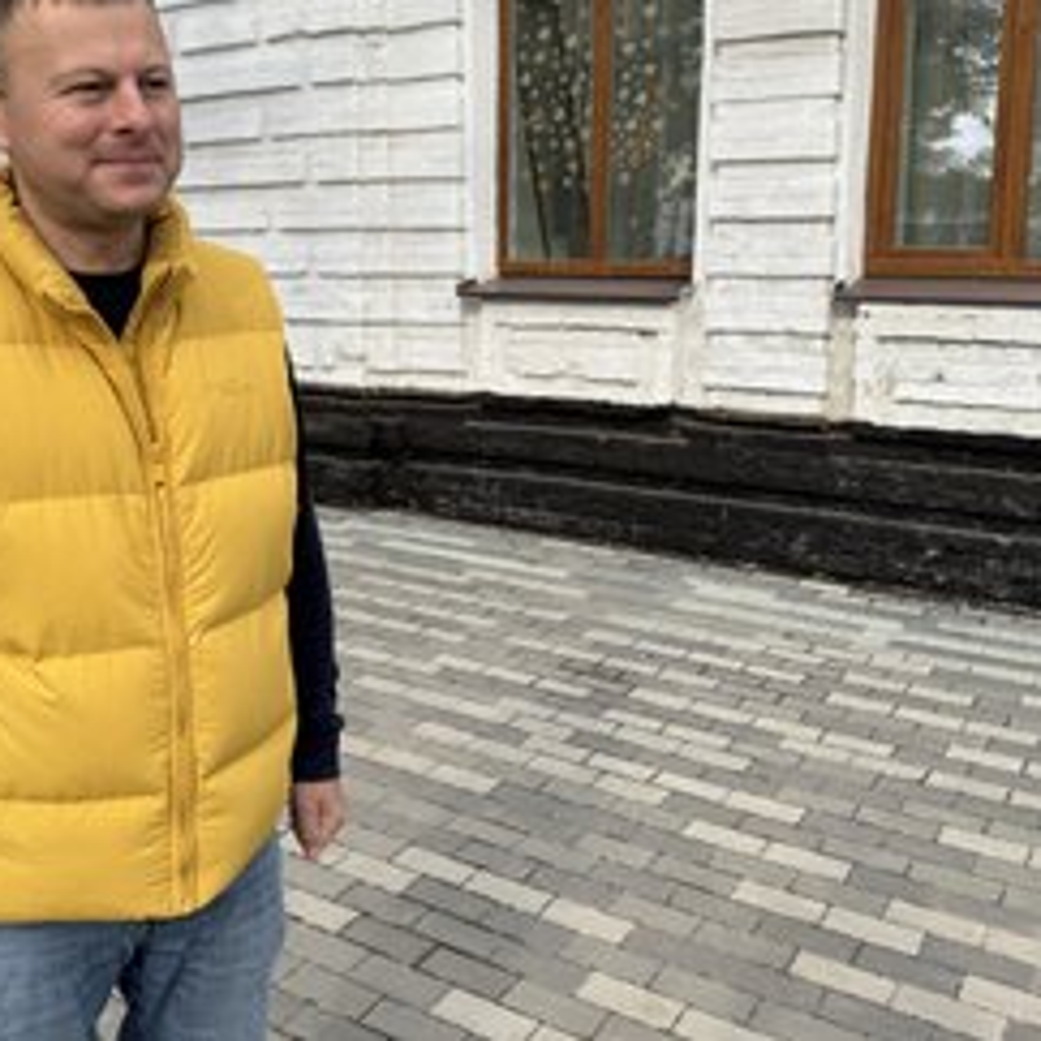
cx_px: 422
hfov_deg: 47.0
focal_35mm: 35
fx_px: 1191
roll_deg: +0.4
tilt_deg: -8.1
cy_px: 404
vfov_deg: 46.9
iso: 80
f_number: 1.78
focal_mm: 6.76
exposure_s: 1/2105
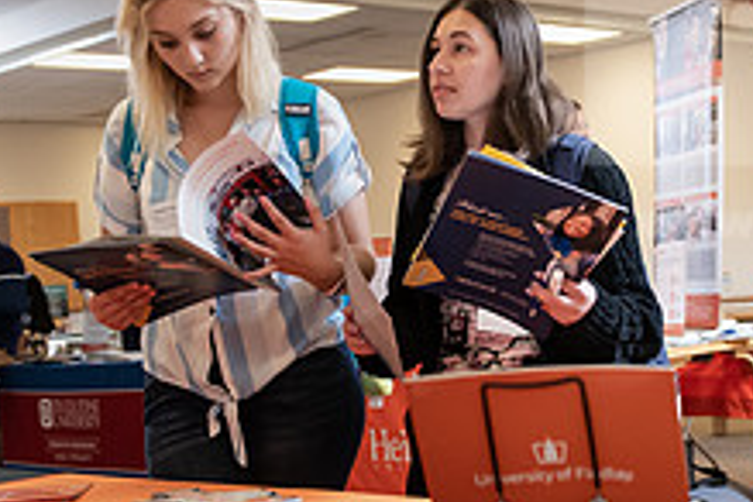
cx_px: 481
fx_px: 1548
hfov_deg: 27.2
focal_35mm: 74
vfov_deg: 18.4
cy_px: 294
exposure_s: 1/200
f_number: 3.5
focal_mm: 28
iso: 1250
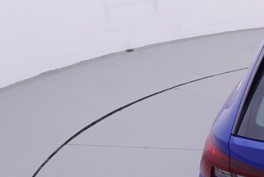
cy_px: 89
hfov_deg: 18.5
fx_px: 736
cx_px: 369
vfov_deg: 13.7
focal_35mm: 100
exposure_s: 1/80
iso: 200
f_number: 5
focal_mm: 15
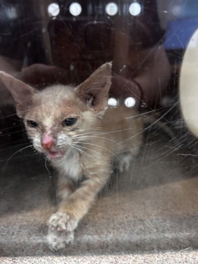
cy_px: 132
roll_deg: +1.2
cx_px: 99
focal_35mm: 26
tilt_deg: -23.3
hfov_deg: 53.1
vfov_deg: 67.3
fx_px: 198
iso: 320
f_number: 1.5
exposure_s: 1/60
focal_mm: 5.7
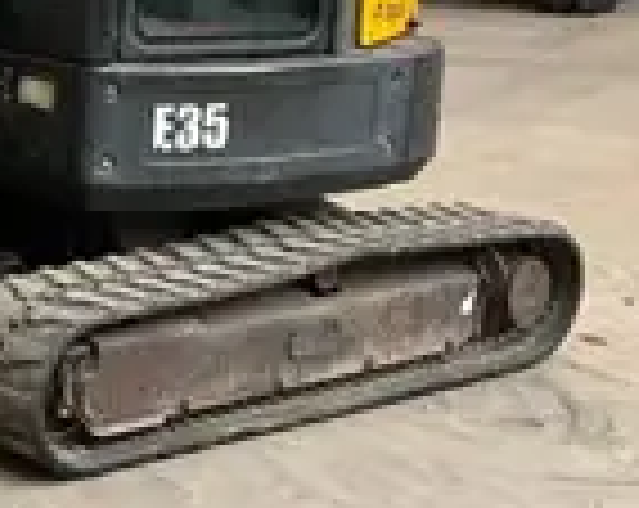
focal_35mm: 96
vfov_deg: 15.8
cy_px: 49
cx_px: -418
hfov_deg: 17.3
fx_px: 1812
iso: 125
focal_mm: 3
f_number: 1.8
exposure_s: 1/60
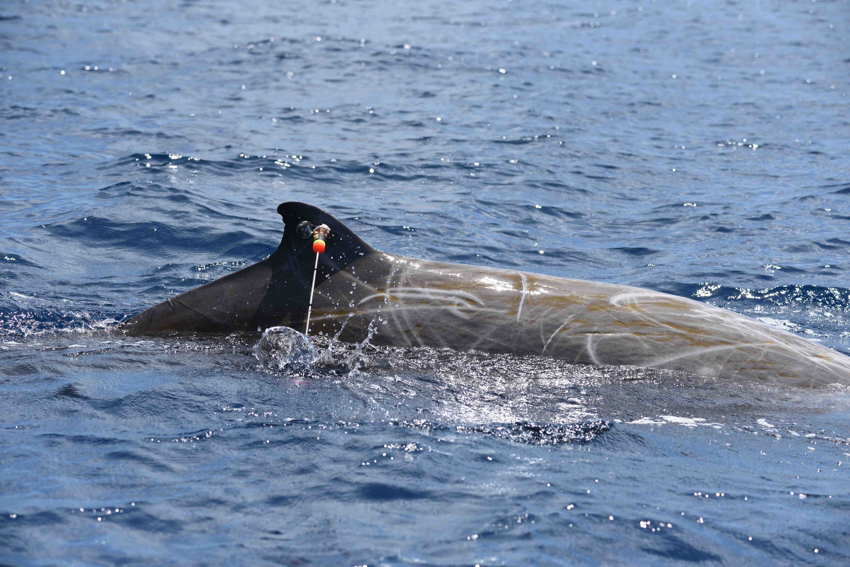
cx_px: 425
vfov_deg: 13.1
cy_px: 284
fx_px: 2480
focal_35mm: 105
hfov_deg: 19.4
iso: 400
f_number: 6.3
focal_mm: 105
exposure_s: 1/2500
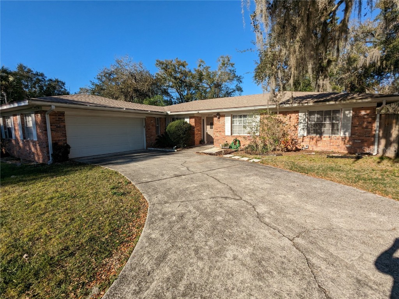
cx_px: 200
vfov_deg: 78.1
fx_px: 184
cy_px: 150
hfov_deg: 94.5
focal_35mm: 16
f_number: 2.2
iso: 46
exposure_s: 1/2268
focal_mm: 2.35
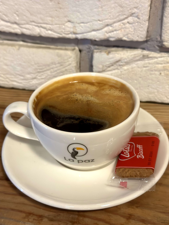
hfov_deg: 30.3
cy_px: 112
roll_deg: +2.8
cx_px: 84
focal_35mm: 48
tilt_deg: -35.2
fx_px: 312
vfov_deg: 39.7
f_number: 1.78
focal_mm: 6.86
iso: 400
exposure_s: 1/50
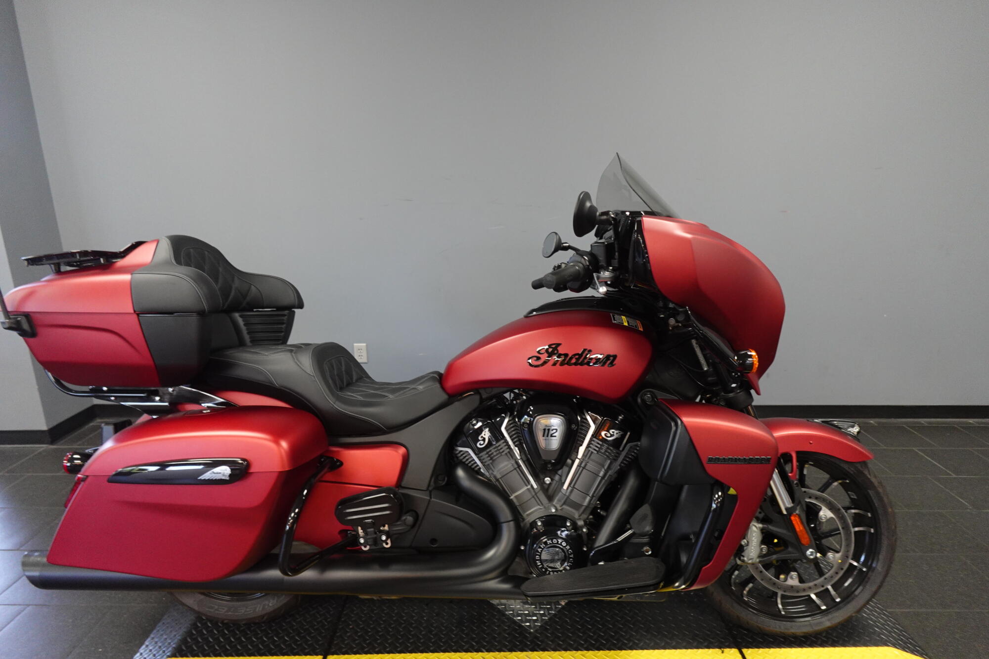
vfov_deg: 61.9
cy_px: 330
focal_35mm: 20
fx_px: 549
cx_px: 494
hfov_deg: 84.0
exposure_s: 1/80
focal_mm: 7.6
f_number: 2
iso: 640
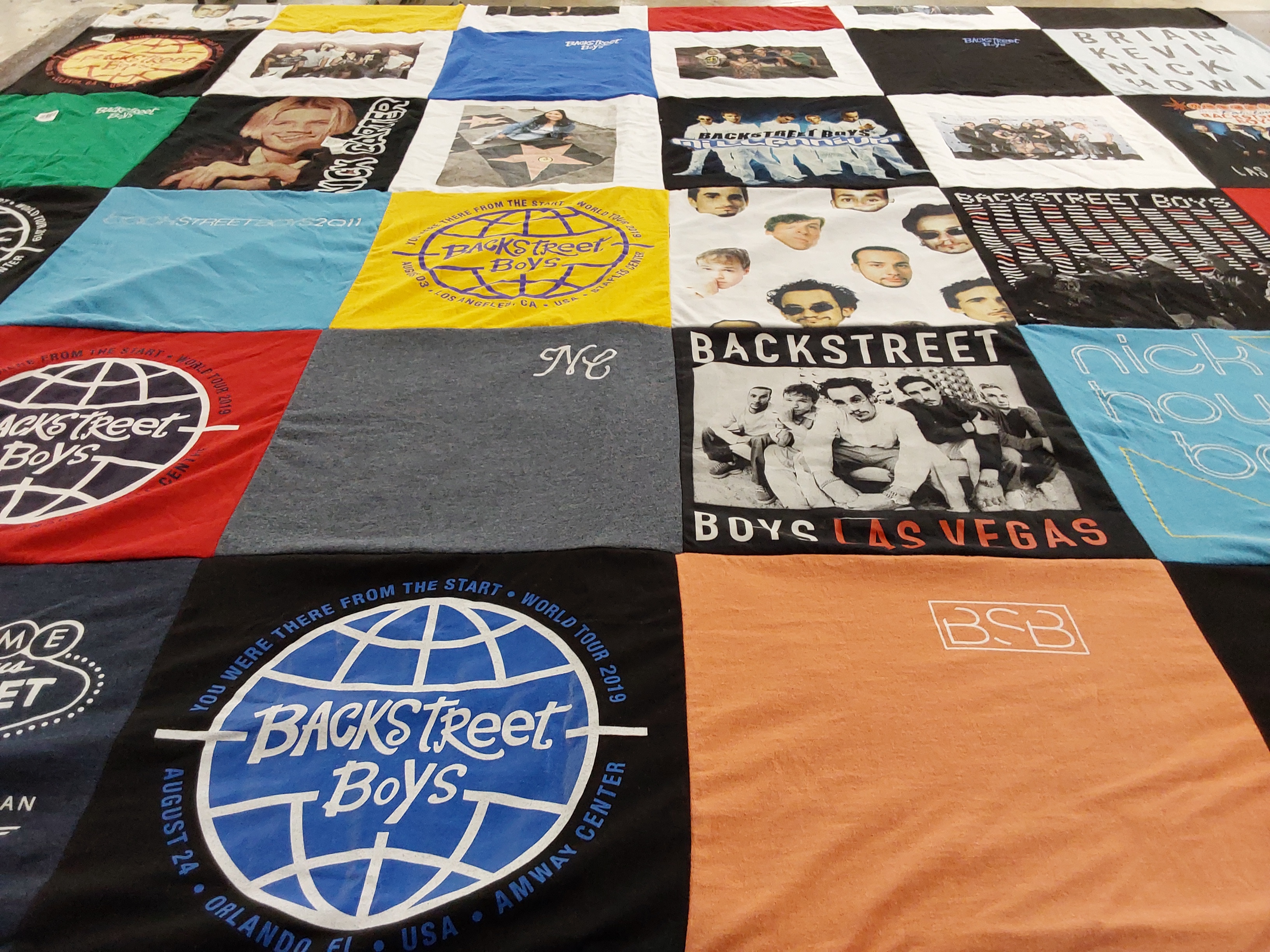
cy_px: 476
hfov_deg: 63.4
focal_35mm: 28
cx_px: 635
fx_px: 1027
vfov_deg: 49.7
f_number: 1.9
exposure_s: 1/60
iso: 125
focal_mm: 2.91
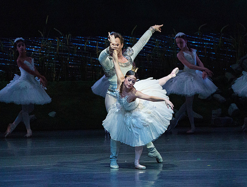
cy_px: 91
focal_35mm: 425
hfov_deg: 4.7
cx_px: 128
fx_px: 3039
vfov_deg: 3.5
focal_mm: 358
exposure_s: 1/320
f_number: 5.6
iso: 8000
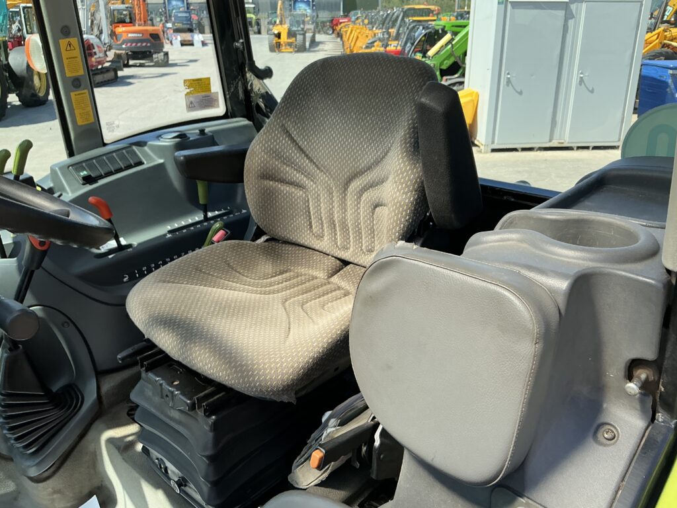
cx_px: 338
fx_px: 548
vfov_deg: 49.7
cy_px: 254
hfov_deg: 63.4
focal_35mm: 28
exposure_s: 1/478
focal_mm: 3
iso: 25
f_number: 1.8
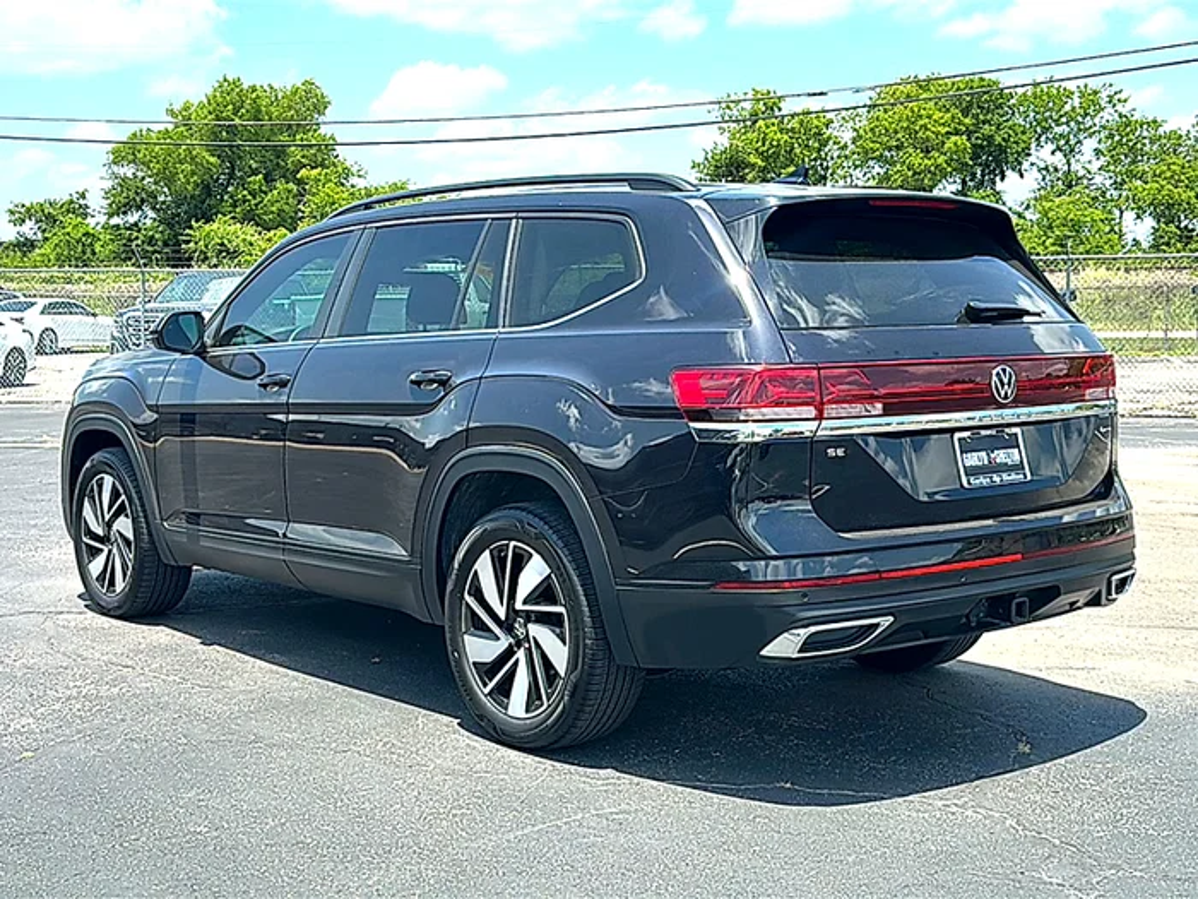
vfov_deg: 37.7
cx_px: 599
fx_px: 1315
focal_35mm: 38
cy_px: 450
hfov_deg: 49.0
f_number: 1.78
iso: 80
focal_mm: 6.86
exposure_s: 1/1919
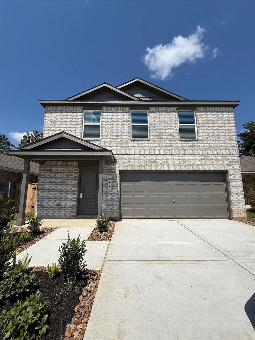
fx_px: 137
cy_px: 170
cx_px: 128
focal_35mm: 14
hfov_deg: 85.7
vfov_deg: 102.1
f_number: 2.2
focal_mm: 2.22
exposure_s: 1/5155
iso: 50
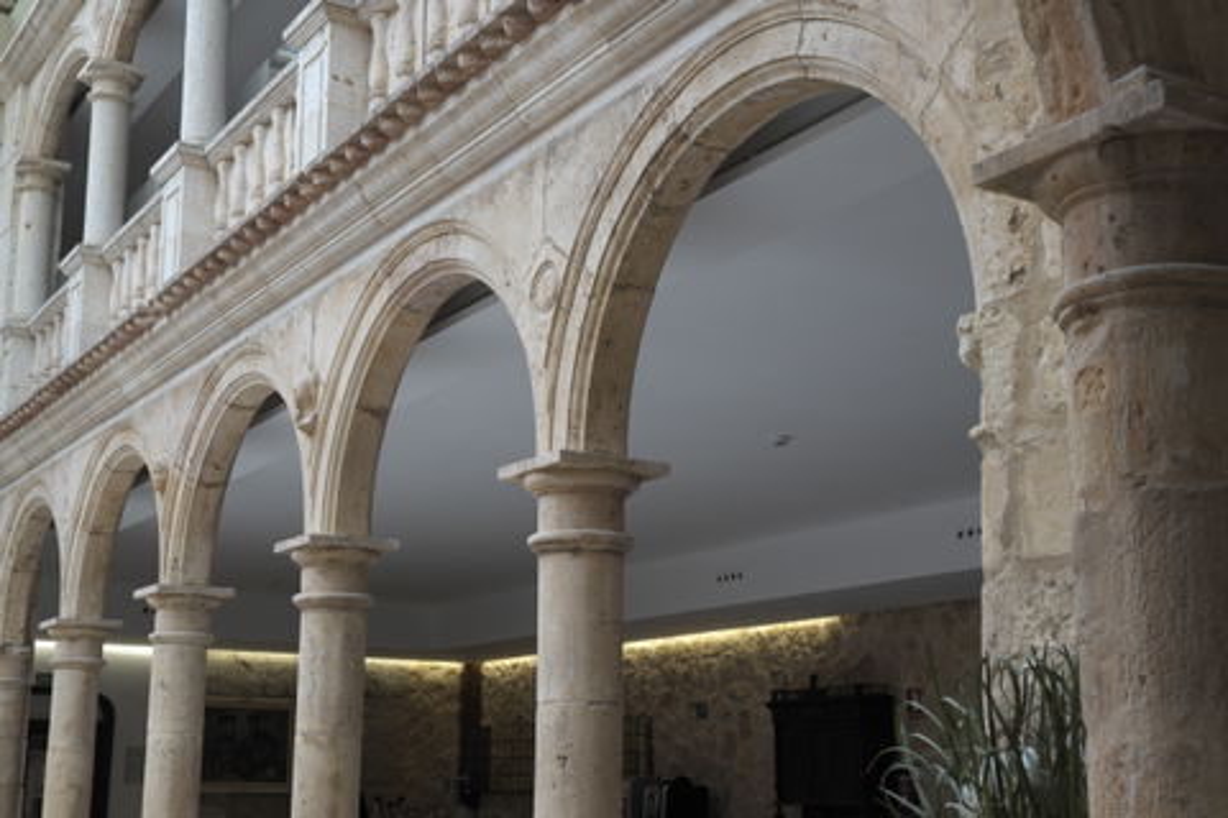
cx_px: 614
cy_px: 409
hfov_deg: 43.6
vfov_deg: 29.9
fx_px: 1535
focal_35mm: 45
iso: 200
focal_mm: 30.2
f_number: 6.4
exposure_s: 1/42
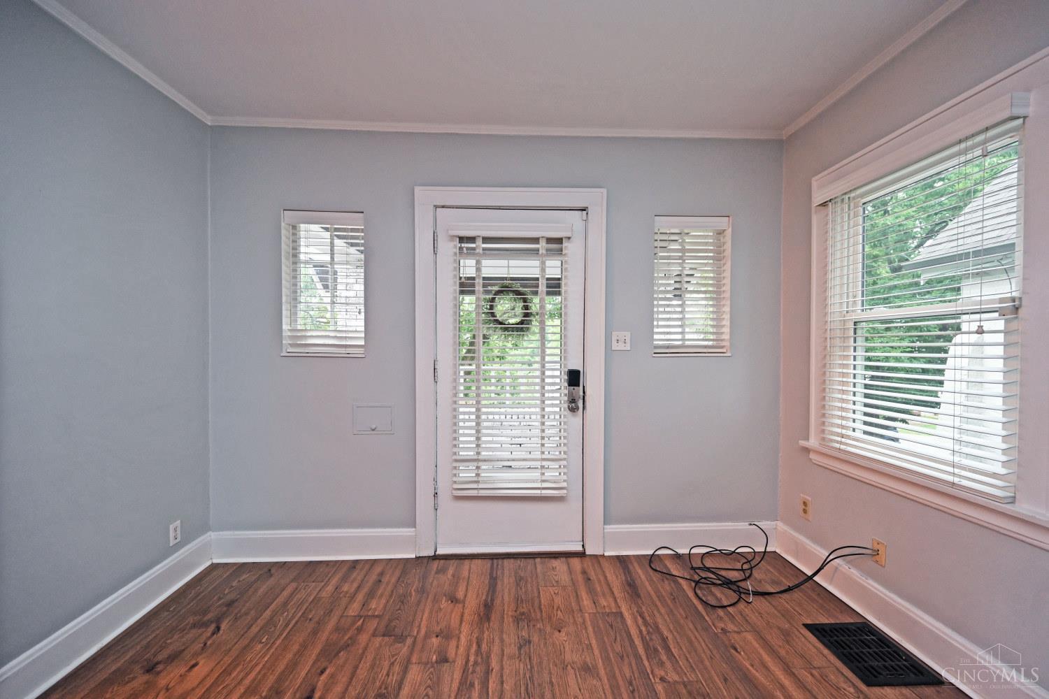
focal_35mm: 14
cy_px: 350
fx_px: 408
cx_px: 524
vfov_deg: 81.2
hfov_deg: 104.3
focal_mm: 14
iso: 720
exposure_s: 1/60
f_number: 4
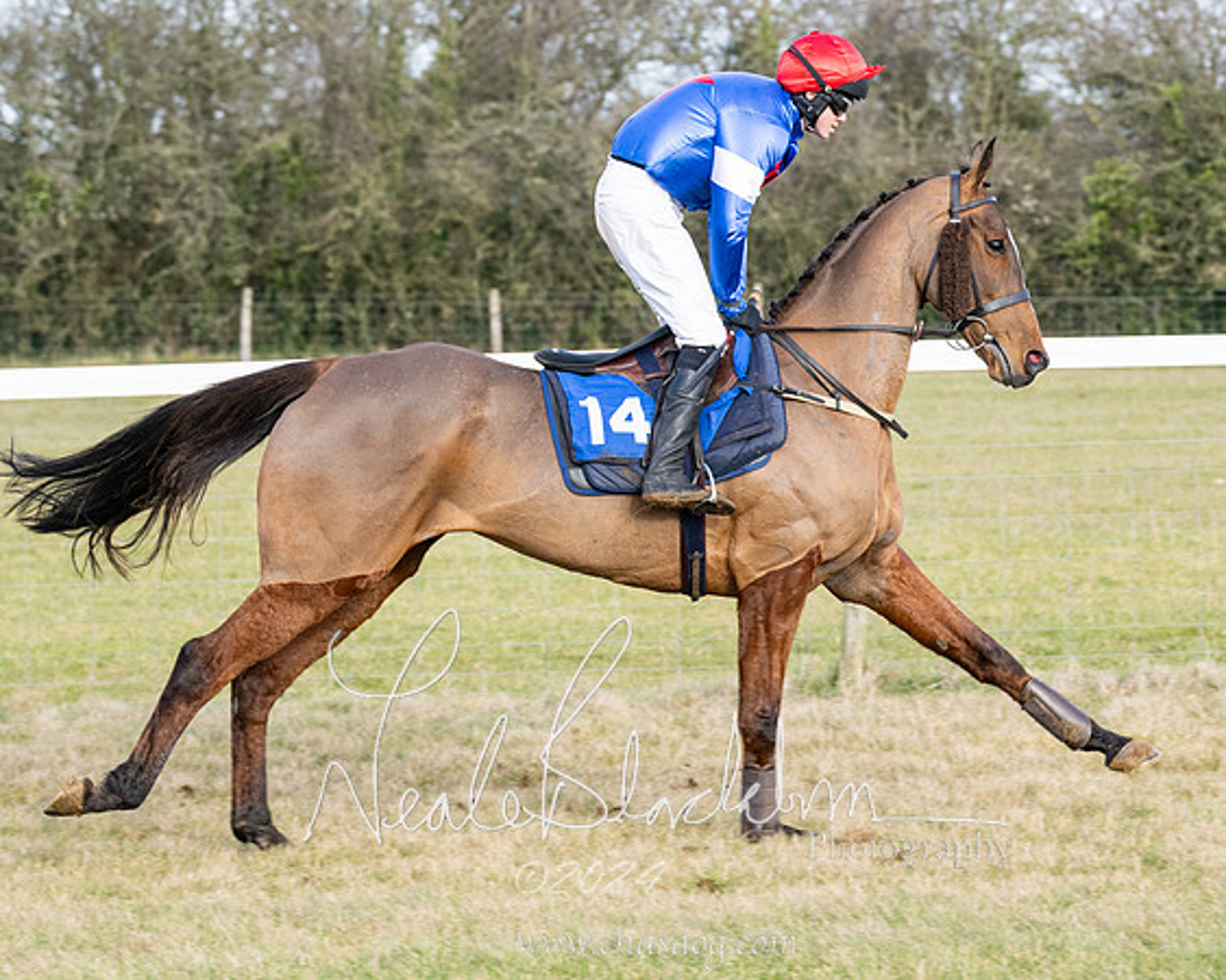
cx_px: 830
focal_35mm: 213
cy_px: 527
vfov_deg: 7.3
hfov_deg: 9.1
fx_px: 7713
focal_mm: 110
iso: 400
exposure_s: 1/800
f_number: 5
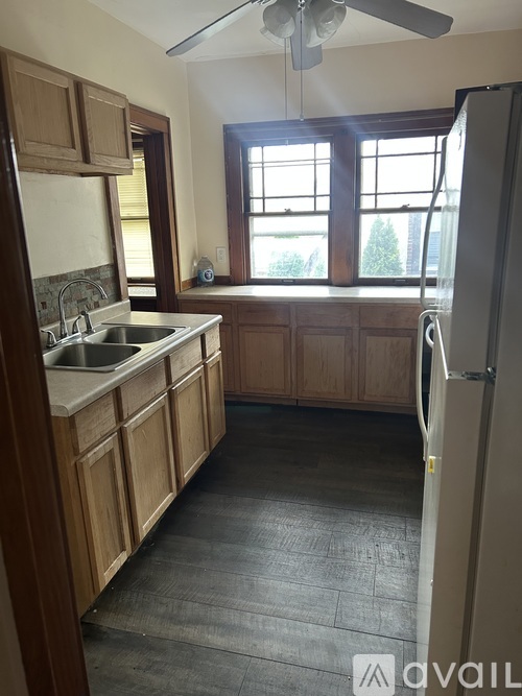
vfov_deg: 67.3
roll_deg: +1.4
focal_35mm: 26
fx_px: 523
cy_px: 348
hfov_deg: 53.0
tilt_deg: -15.3
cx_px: 261
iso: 250
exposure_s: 1/60
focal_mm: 5.7
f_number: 1.5
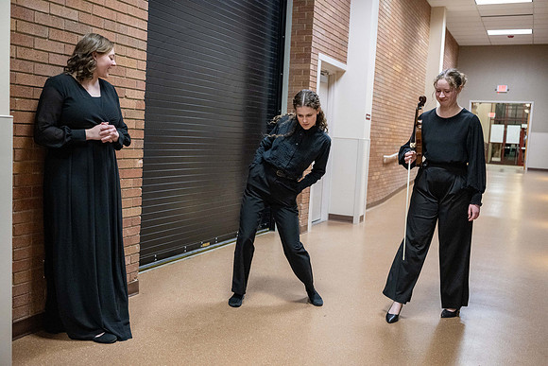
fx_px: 525
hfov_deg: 55.1
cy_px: 183
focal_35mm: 34
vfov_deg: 38.4
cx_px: 274
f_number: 2.8
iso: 6400
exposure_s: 1/250
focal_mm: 34.5
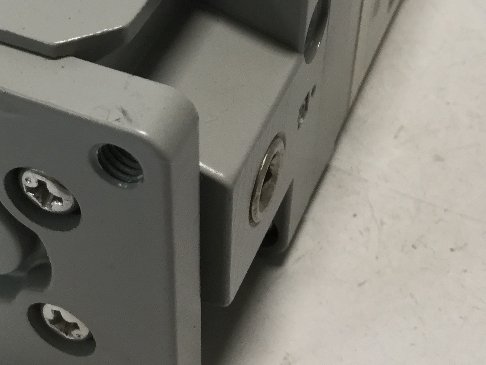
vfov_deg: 19.3
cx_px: 117
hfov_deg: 25.6
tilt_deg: -41.9
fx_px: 1053
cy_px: 30
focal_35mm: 75
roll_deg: +2.3
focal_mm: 3.3
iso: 64
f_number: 2.4
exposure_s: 1/30
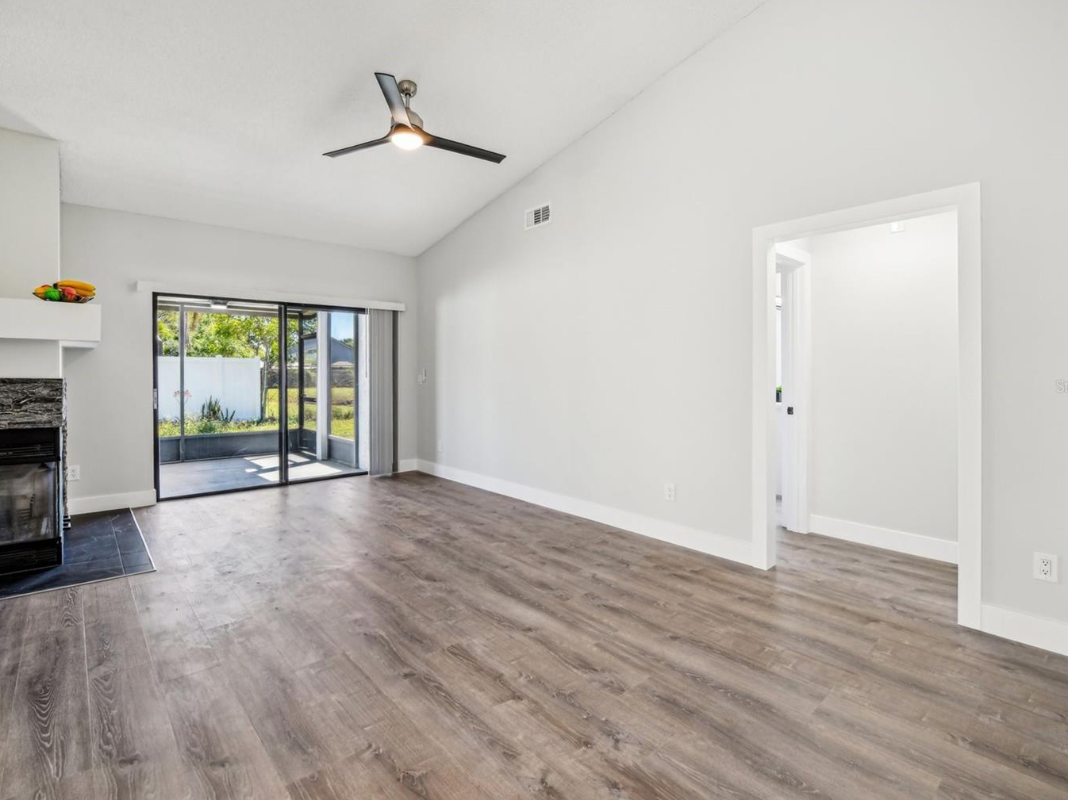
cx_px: 492
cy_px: 386
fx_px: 494
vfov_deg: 78.1
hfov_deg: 94.3
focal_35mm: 16
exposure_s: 1/30
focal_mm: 14
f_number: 8
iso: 400
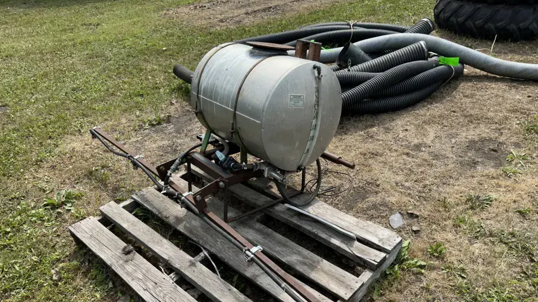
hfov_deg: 69.9
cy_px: 192
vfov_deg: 42.5
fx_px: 385
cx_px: 266
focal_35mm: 27
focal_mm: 6.86
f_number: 1.78
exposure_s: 1/2469
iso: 80
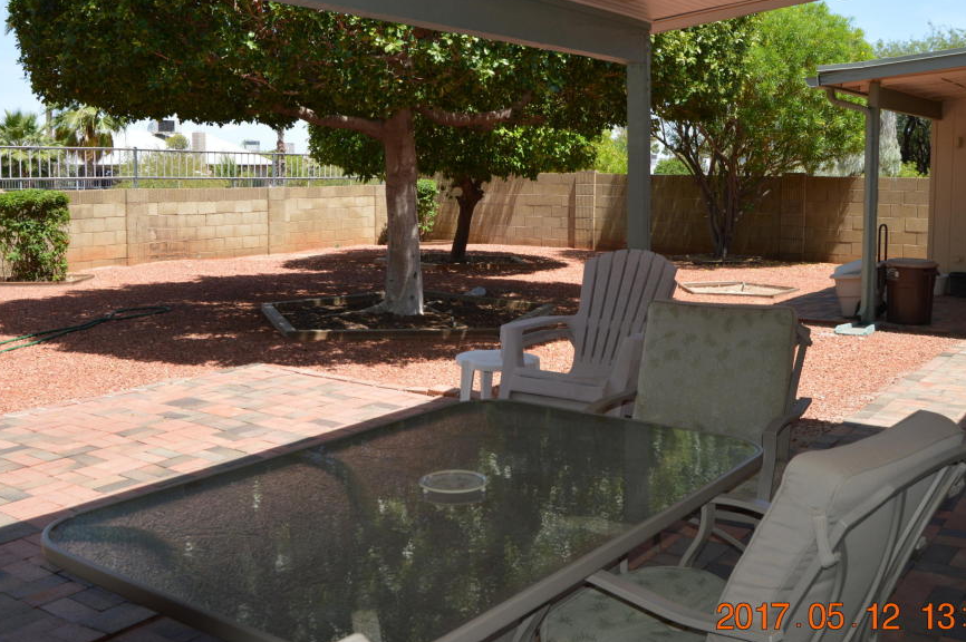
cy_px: 253
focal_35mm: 36
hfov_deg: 53.2
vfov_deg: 36.7
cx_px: 488
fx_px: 965
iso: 100
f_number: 8
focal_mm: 18
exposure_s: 1/200
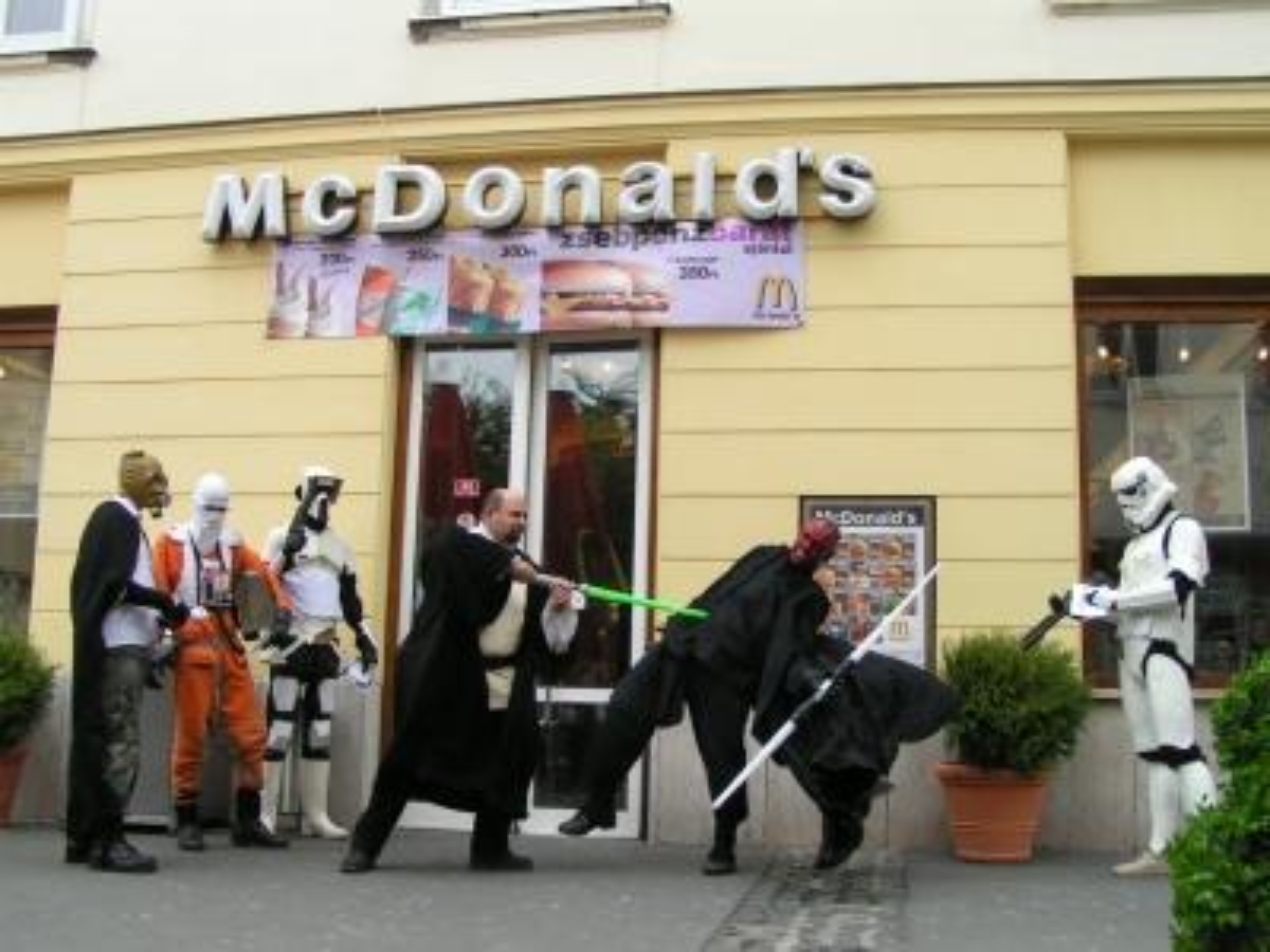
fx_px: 1394
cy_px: 476
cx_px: 635
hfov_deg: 49.0
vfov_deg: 37.7
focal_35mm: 38
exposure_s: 1/160
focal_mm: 5.8
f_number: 5
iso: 50
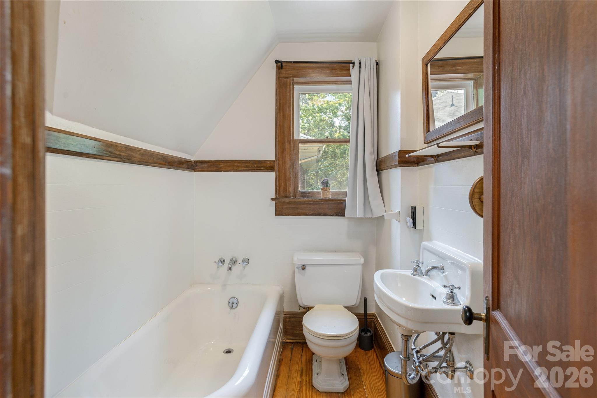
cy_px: 199
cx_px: 298
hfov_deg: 93.3
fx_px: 282
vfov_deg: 70.5
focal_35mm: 17
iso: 320
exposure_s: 1/80
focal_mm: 17
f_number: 7.1
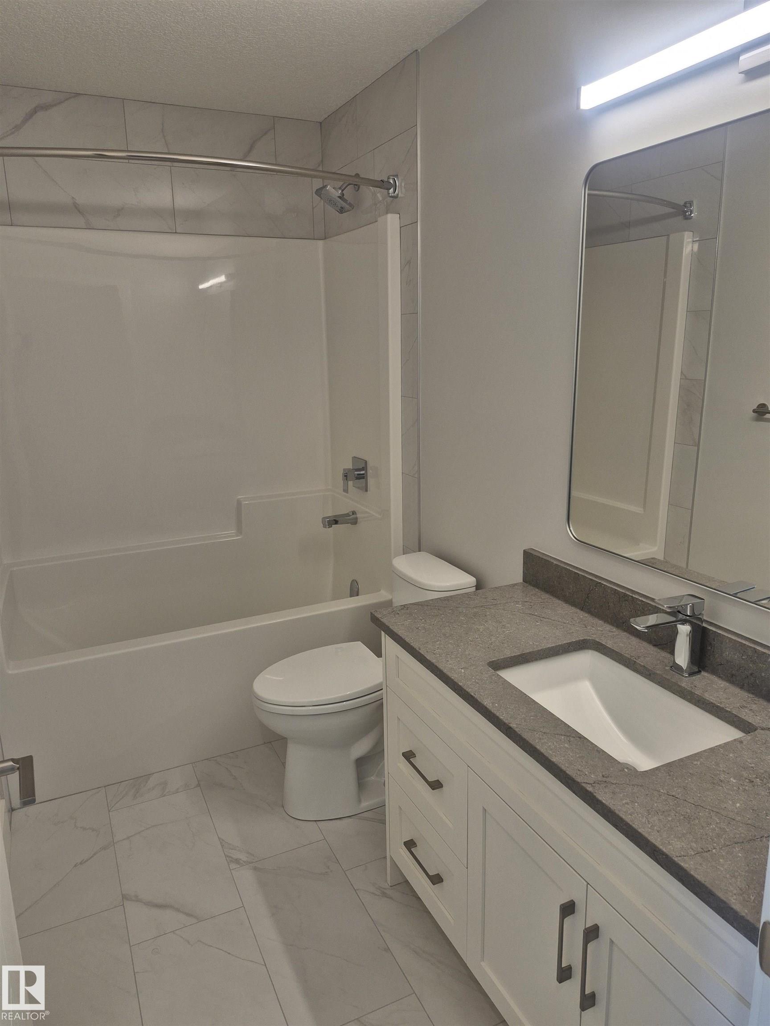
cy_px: 513
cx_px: 385
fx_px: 682
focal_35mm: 23
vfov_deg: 73.9
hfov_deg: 58.9
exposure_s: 1/120
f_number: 1.8
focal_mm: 5.4
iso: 64
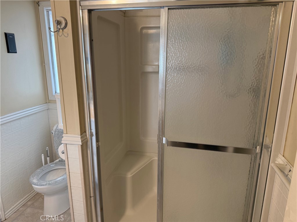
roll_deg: -0.7
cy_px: 111
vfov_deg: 56.8
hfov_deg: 71.6
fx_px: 206
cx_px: 148
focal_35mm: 24
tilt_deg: -13.8
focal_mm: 6.76
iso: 200
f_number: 1.78
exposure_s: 1/212
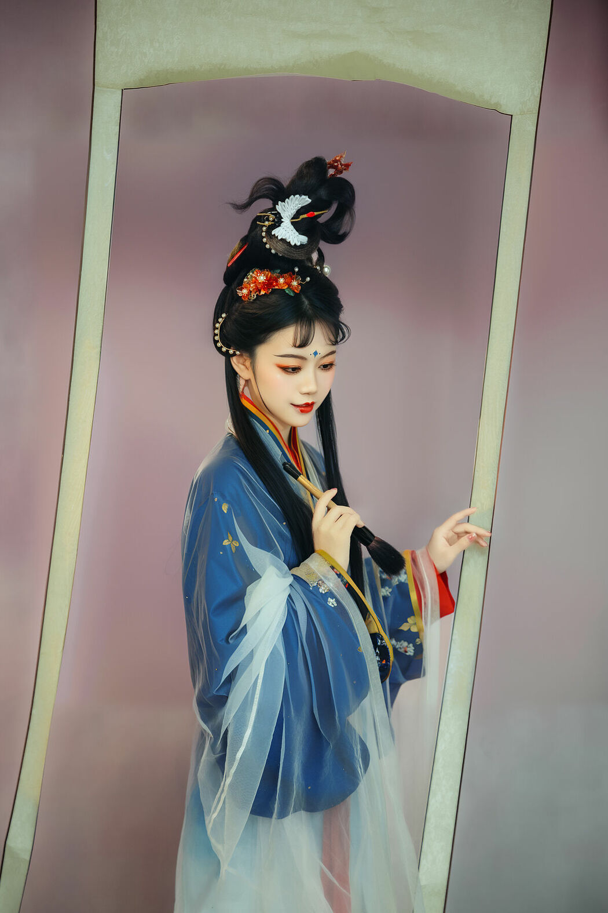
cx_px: 304
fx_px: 2103
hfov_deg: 16.5
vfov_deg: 24.5
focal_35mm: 83
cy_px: 456
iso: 400
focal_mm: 85
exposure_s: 1/80
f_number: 4
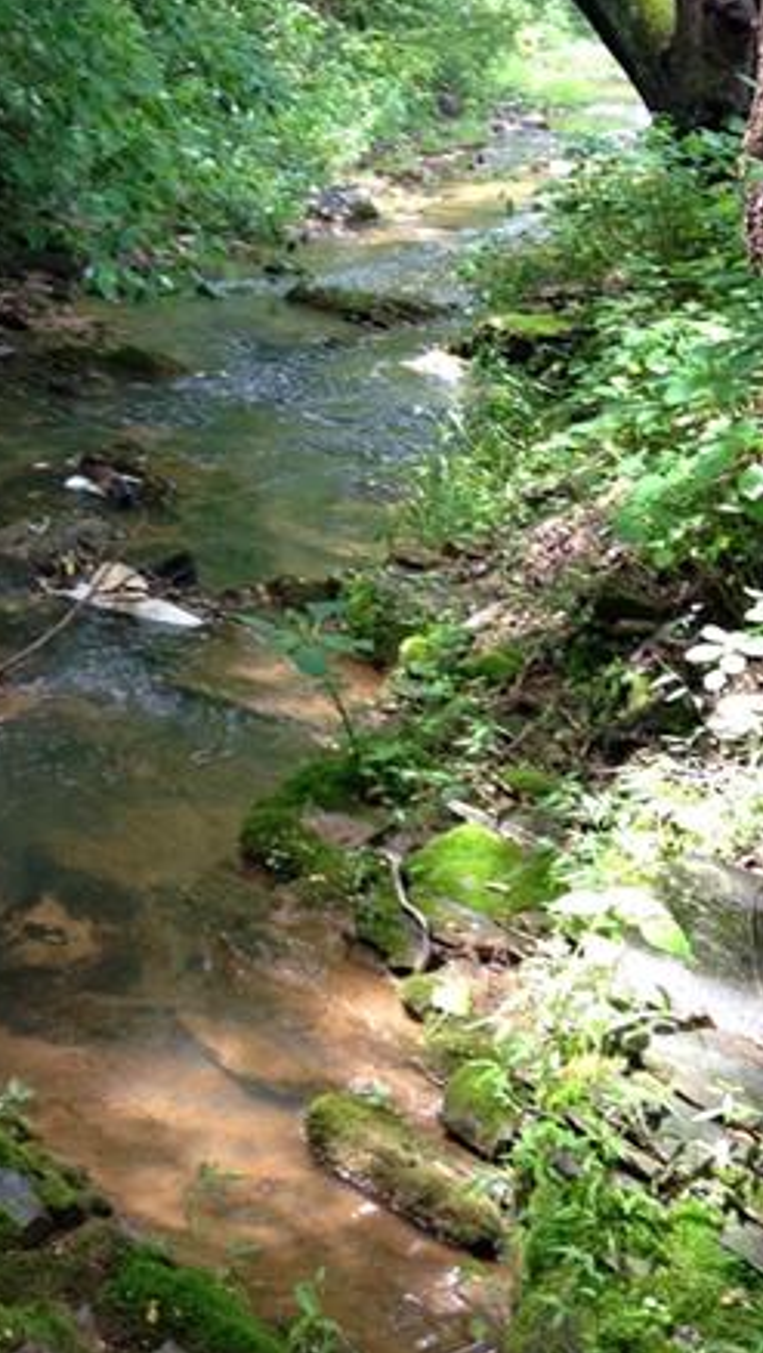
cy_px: 426
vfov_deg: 33.0
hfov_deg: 18.4
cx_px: -71
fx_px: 2262
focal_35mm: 63
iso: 64
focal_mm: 4.12
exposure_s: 1/60
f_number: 2.4
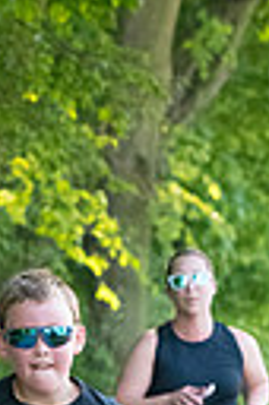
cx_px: 46
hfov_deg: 2.4
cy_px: 608
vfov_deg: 3.6
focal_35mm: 578
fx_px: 6496
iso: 4000
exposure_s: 1/1600
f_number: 5.6
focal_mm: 110
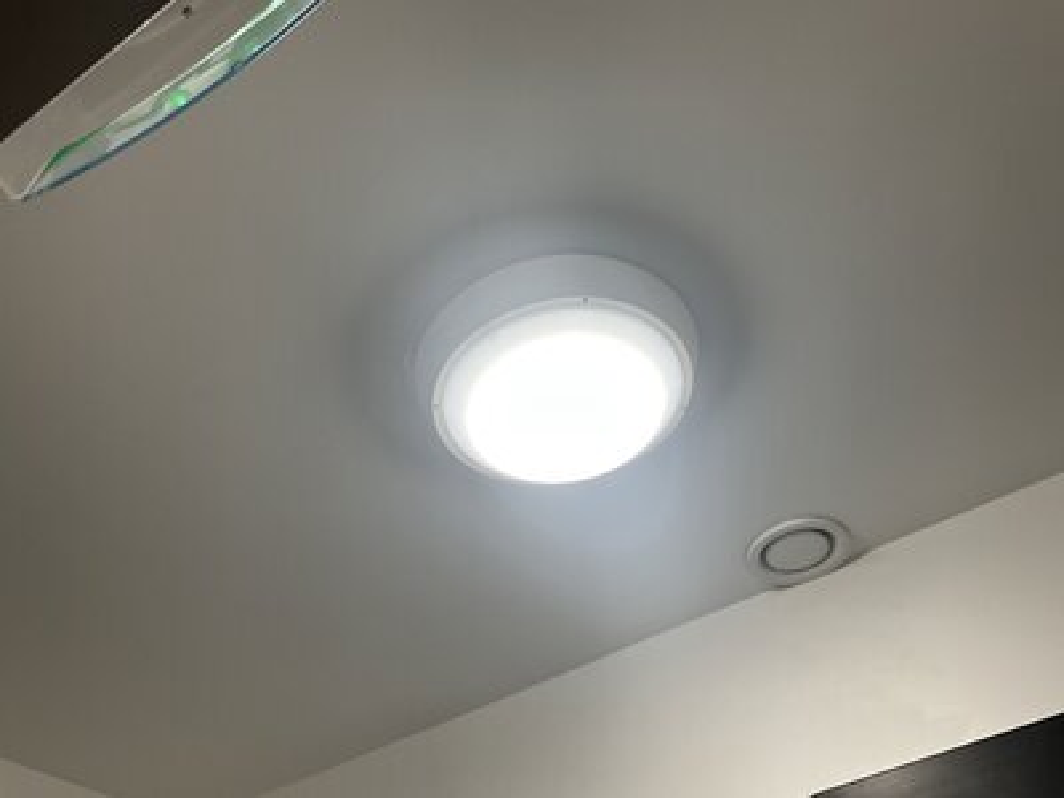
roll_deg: +7.9
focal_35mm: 29
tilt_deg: +44.2
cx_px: 532
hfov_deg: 61.7
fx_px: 891
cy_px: 399
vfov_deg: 48.2
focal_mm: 3
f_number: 1.8
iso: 50
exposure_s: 1/122
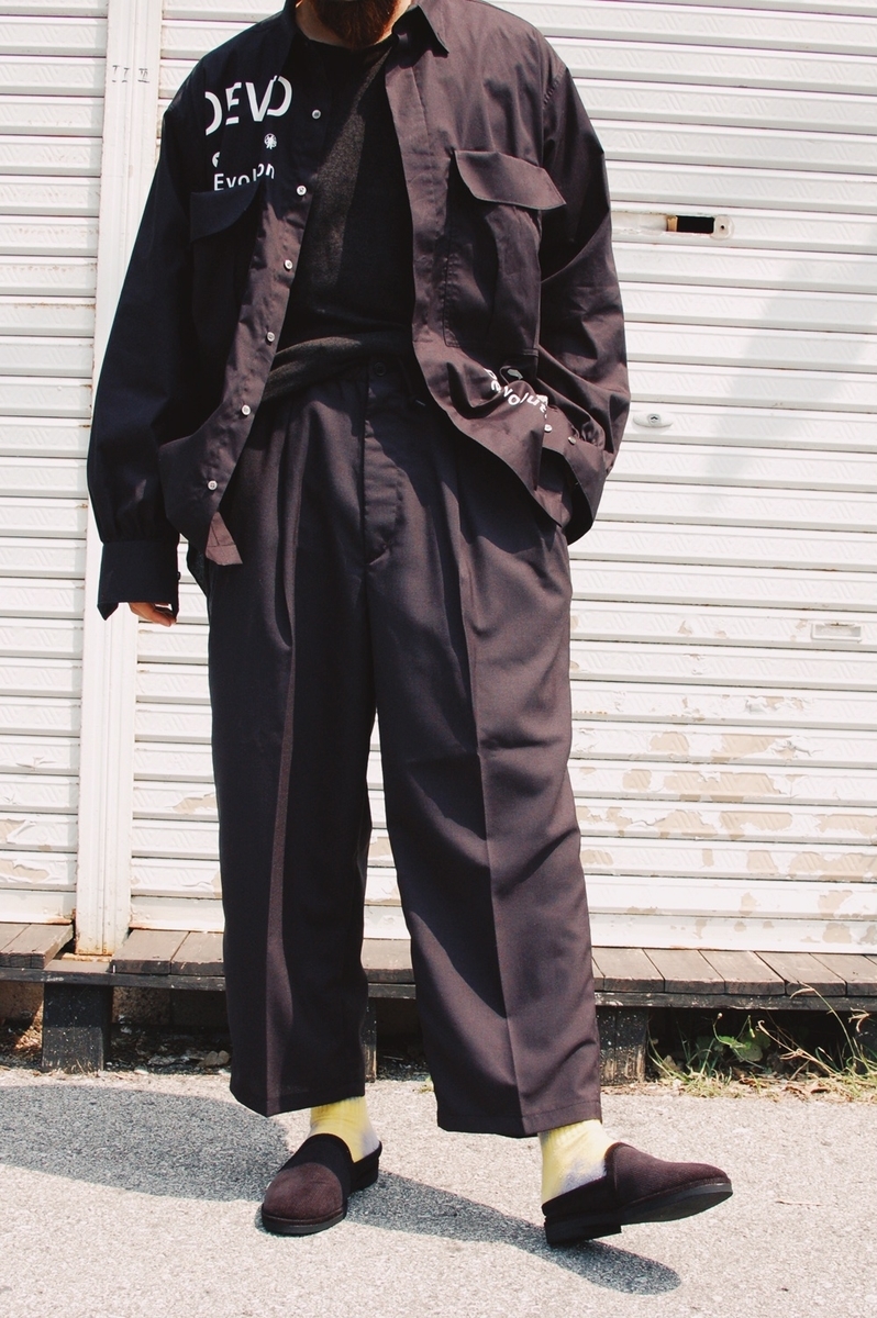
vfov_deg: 37.9
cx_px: 438
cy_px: 659
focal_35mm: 52
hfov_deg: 25.7
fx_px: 1922
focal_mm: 35
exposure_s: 1/400
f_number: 10
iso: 800
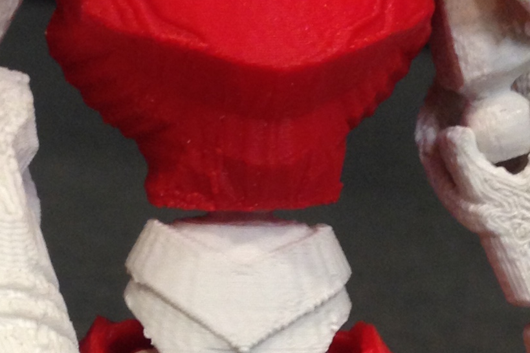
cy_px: 415
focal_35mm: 145
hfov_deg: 14.1
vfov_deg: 9.3
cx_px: 205
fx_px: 2135
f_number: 2.4
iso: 80
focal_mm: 4.28
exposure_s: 1/20
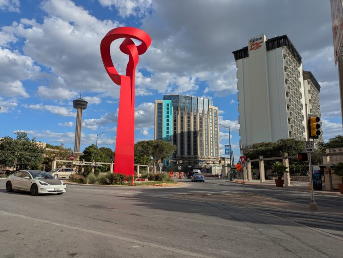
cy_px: 129
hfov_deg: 69.4
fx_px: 248
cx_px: 172
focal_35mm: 25
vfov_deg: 54.9
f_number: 1.89
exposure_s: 1/3378
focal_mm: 5.43
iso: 48
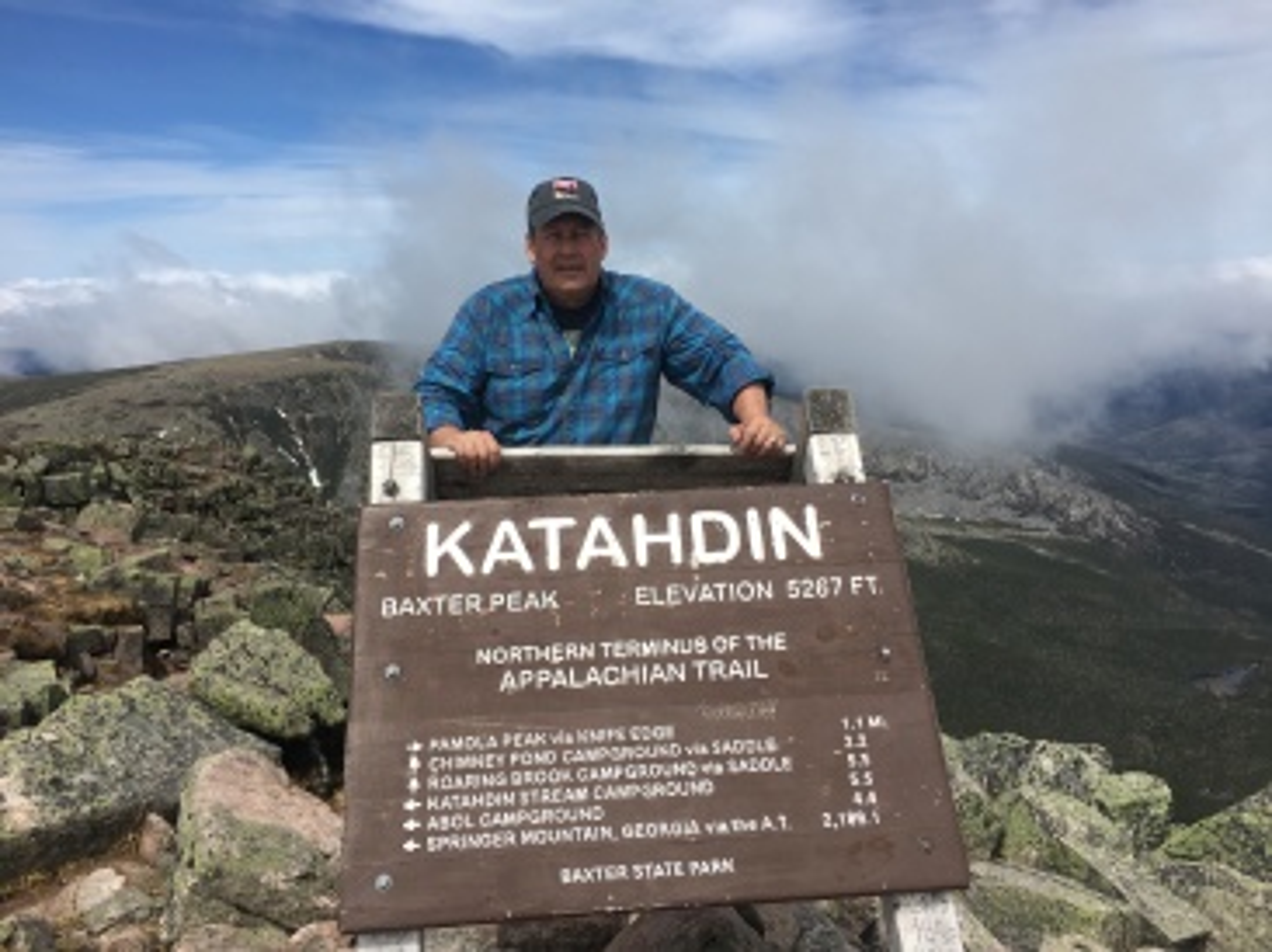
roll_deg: +0.7
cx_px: 636
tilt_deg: -9.8
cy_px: 476
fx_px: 1065
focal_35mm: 29
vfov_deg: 48.2
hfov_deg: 61.7
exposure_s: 1/2564
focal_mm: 4.15
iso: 25
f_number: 2.2
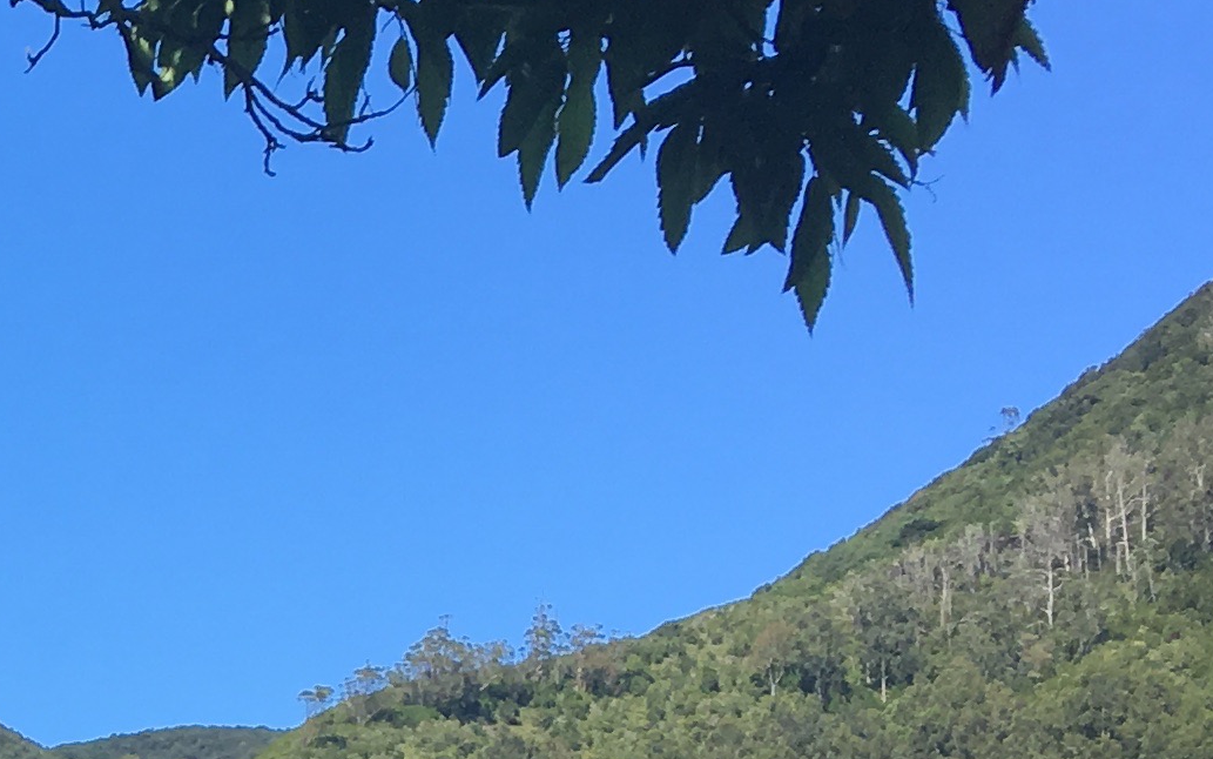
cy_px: 1083
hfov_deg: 16.0
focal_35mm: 120
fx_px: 3968
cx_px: -558
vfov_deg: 10.6
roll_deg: +2.0
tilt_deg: +4.7
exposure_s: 1/894
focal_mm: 4.15
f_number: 2.2
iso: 25
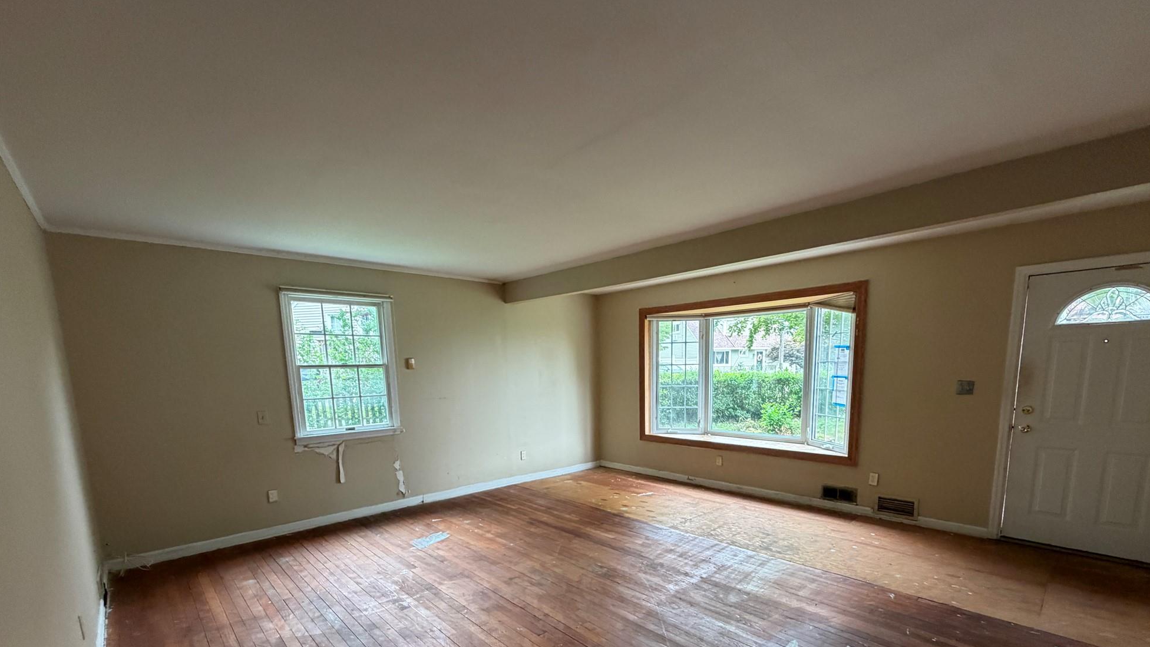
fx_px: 488
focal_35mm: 16
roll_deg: +2.1
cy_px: 442
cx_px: 602
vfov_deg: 65.0
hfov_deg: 99.3
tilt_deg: -8.9
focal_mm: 2.22
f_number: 2.2
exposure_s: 1/116
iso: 320
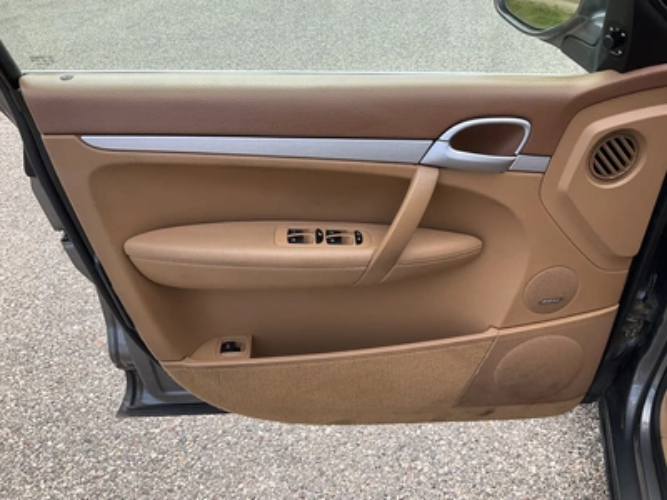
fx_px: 559
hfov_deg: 61.7
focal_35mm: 29
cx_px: 334
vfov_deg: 48.2
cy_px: 250
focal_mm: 3
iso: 25
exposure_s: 1/599
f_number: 1.8
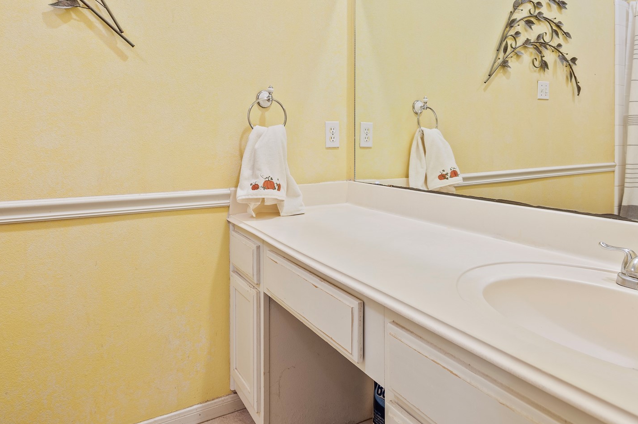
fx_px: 407
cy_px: 138
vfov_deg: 53.8
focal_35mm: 23
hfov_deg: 76.1
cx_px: 322
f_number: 4.5
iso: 125
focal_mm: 15
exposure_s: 1
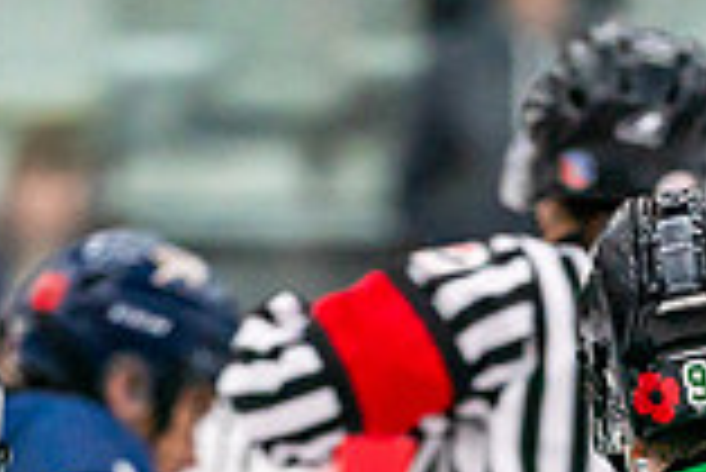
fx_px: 14525
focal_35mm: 740
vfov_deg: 1.9
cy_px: 856
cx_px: 373
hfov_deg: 2.8
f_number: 2.8
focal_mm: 200
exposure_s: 1/1250
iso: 3200
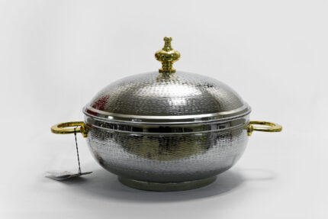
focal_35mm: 70
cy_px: 110
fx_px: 638
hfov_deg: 28.8
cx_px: 164
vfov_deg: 19.5
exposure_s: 1/100
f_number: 13
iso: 3200
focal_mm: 70
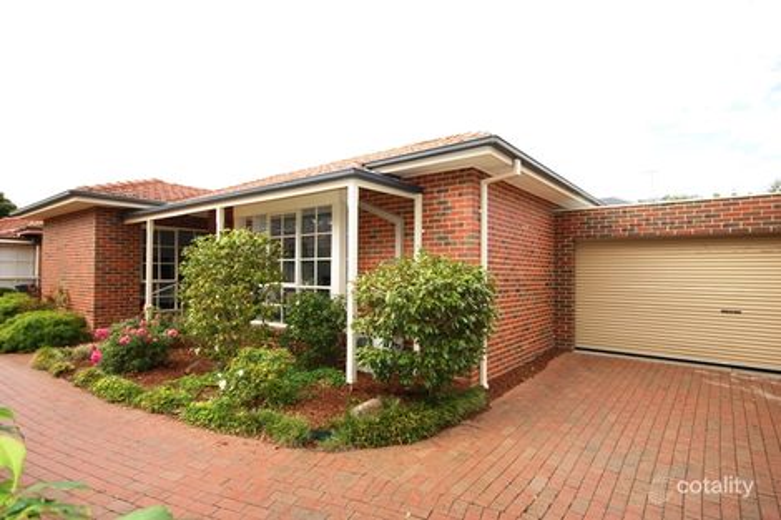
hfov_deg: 85.4
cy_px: 260
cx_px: 390
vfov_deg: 63.2
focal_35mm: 20
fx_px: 423
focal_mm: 13
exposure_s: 1/400
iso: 400
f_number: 4.5
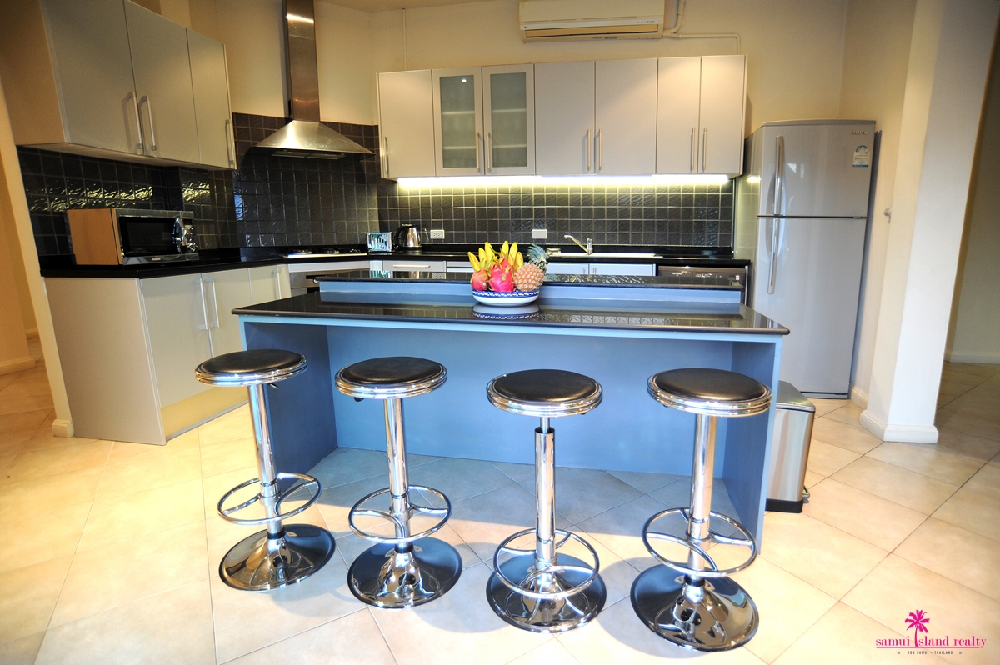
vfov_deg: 67.3
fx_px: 500
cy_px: 332
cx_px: 500
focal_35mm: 18
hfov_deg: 90.0
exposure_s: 1/25
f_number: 3.5
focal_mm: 18
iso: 640
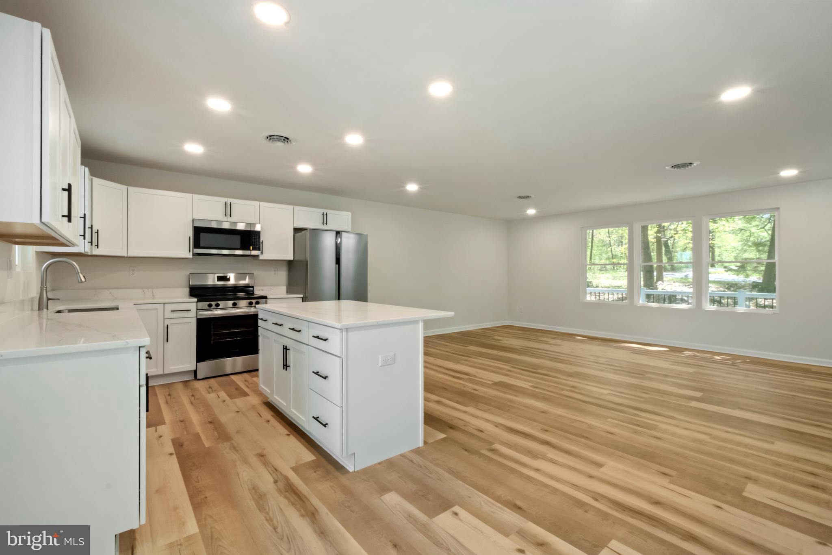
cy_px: 278
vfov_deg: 77.3
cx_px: 416
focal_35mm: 15
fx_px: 347
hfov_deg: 100.4
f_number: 22
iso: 3200
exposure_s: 1/3
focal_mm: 10
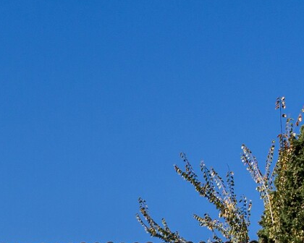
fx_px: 720
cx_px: -177
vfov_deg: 14.3
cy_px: 550
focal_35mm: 80
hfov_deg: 19.9
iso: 100
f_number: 8
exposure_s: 1/250
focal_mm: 14
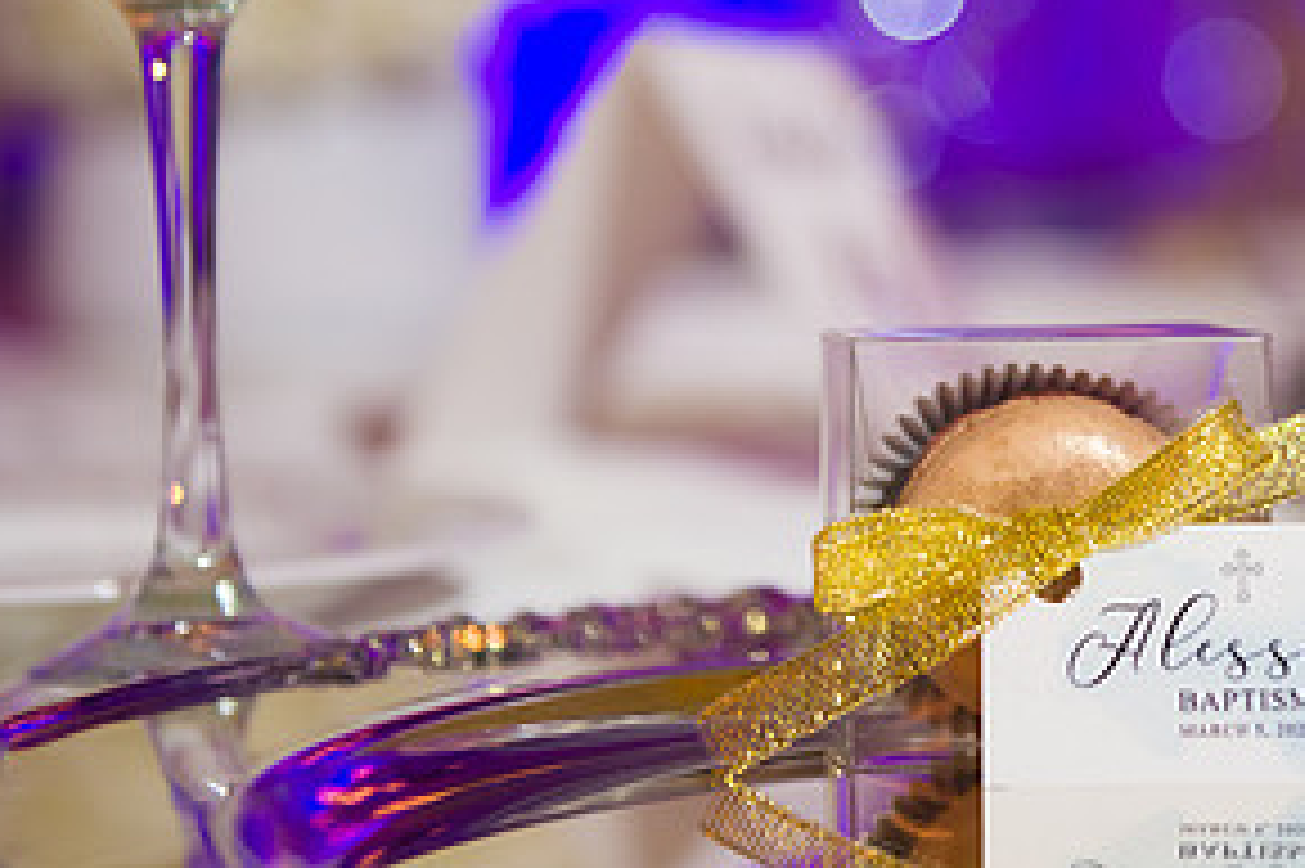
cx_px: 1076
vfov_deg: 13.6
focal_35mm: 100
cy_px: 196
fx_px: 3623
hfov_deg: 20.2
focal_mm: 50
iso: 1000
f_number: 3.2
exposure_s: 1/125
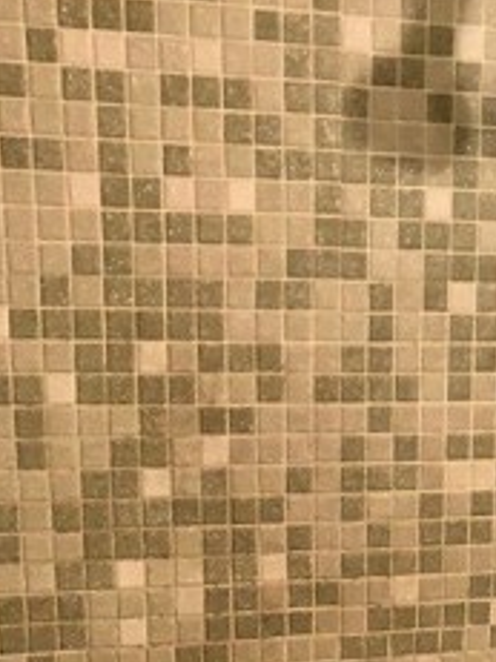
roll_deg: -0.9
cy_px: 903
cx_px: 525
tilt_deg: -20.7
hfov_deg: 15.5
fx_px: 1778
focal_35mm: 93
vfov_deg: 19.2
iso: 80
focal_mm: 3.99
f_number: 1.8
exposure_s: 1/15
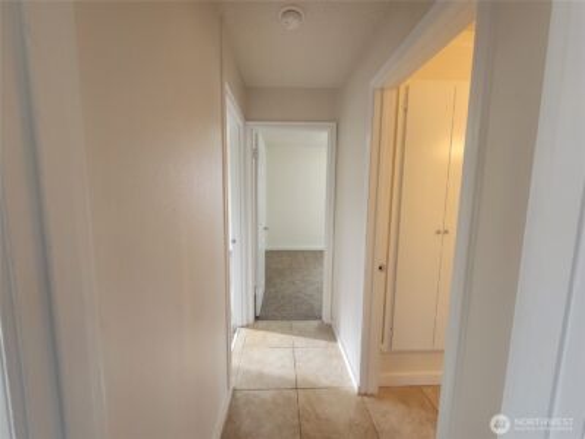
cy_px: 220
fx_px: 220
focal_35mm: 13
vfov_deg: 89.9
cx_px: 292
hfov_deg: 106.2
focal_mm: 2.2
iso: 160
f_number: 2.2
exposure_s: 1/60
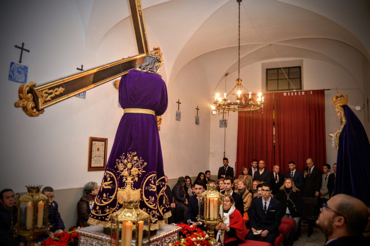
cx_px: 185
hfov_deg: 67.4
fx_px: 277
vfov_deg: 47.9
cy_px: 123
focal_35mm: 27
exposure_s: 1/100
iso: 800
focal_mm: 18
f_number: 3.5
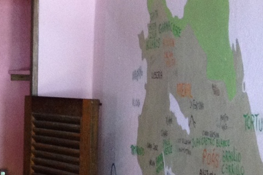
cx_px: -133
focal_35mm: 129
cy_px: 135
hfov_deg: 14.8
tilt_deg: -6.0
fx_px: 942
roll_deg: +0.3
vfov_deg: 10.6
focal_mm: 4.28
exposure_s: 1/20
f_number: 2.4
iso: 160
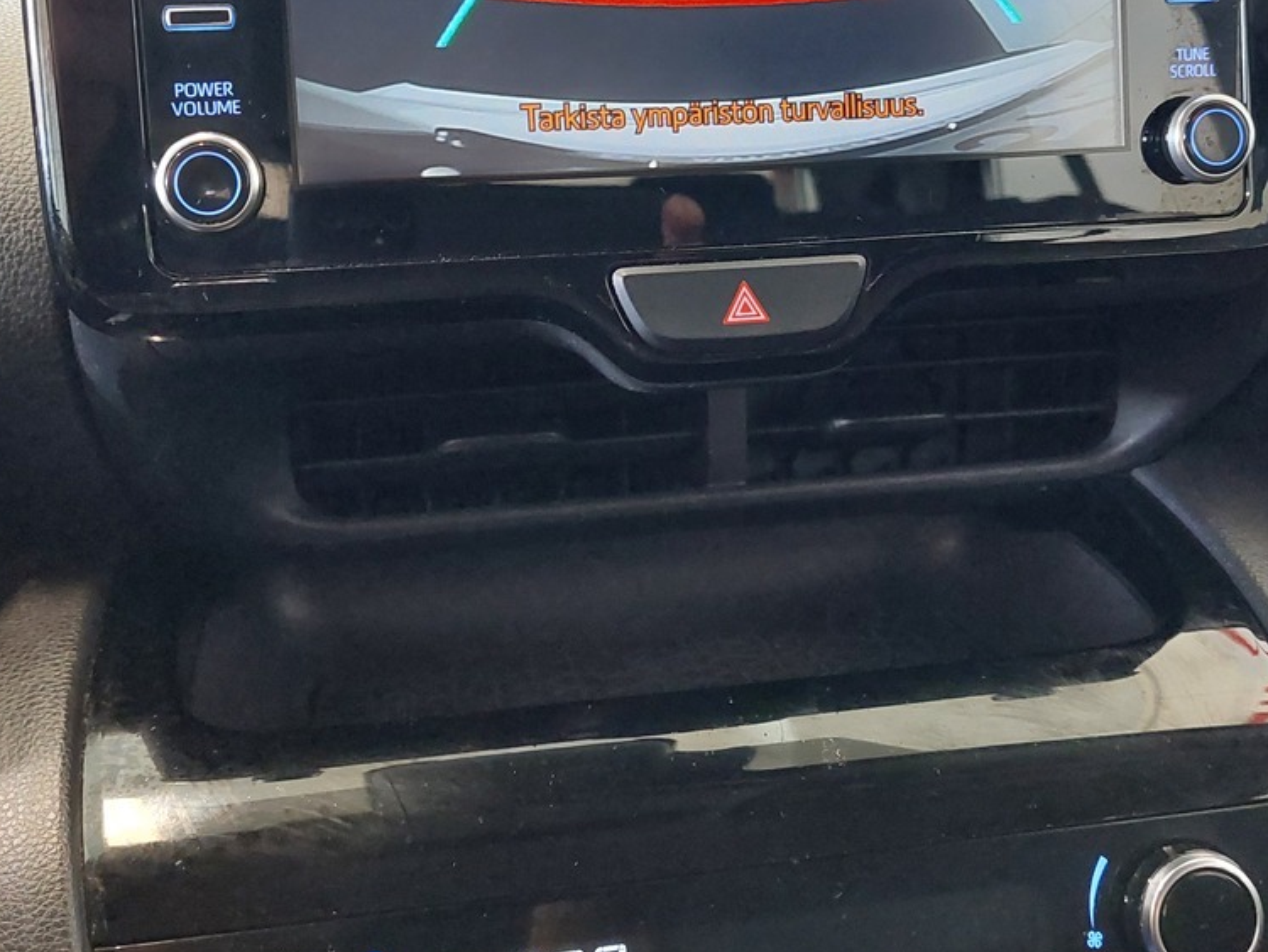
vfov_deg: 30.1
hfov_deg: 39.5
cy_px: 316
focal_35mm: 48
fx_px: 1759
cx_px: 759
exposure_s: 1/25
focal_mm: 5.23
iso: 500
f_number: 1.8
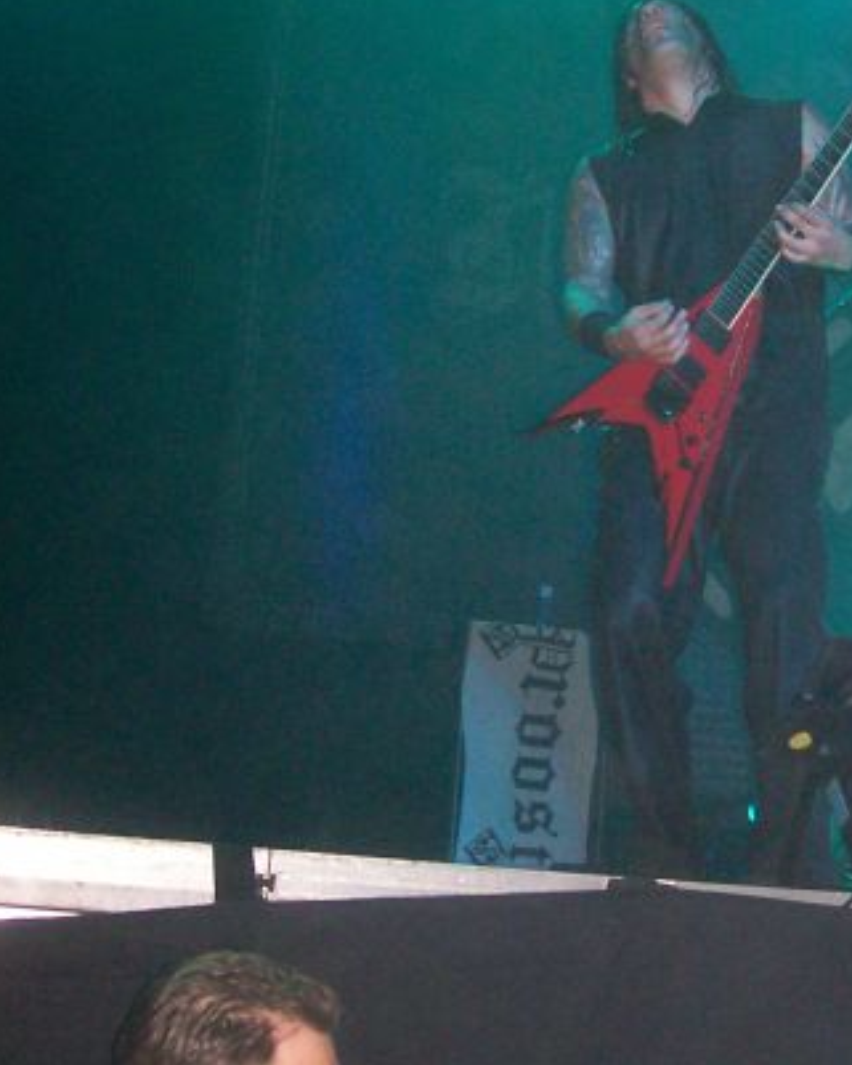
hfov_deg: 21.8
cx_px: 565
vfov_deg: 27.0
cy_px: 390
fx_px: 2206
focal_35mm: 70
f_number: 2.7
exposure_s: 1/64
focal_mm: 6
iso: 140
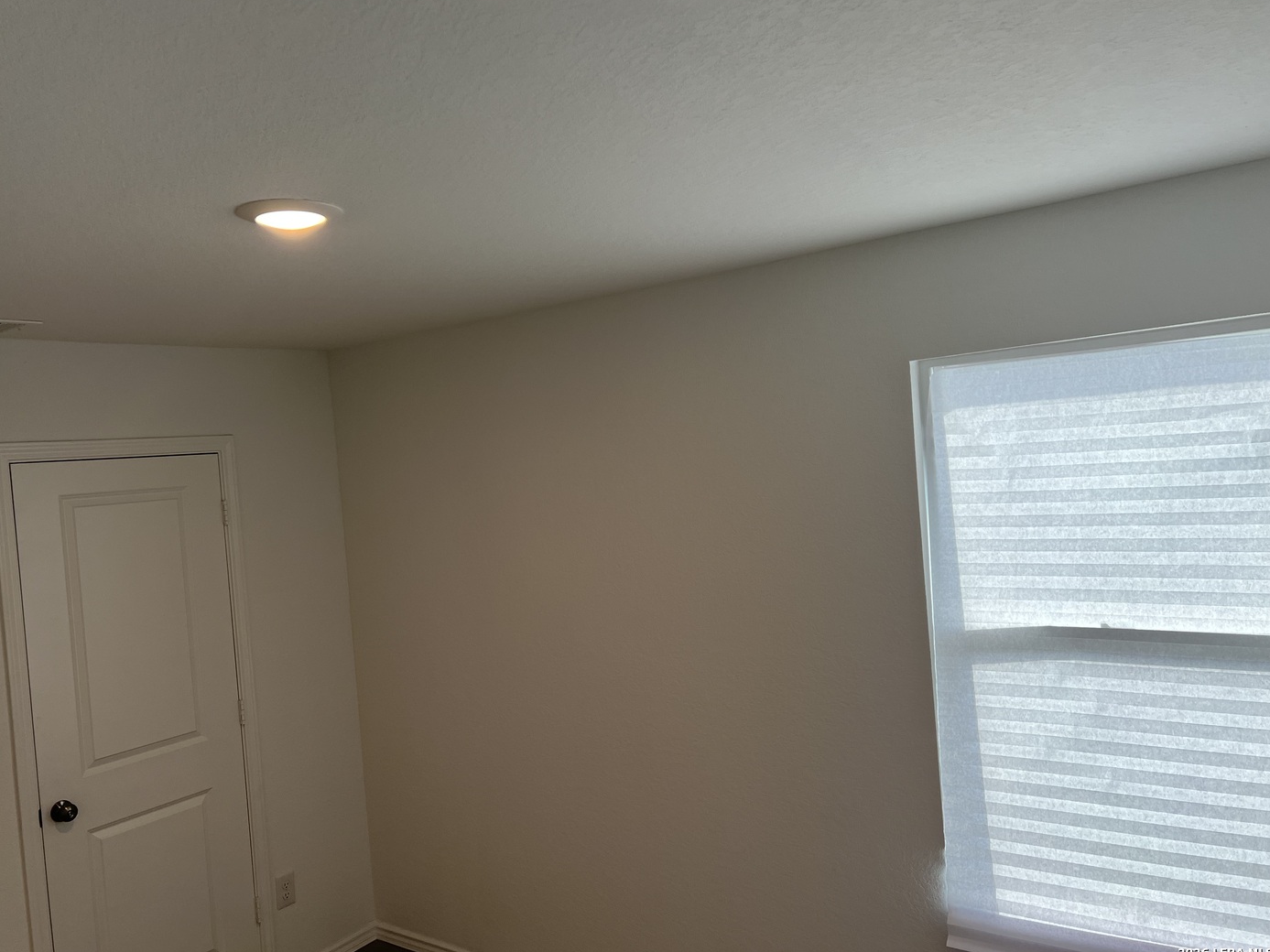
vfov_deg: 51.3
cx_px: 615
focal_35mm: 27
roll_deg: +4.9
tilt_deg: -1.0
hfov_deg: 65.3
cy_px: 466
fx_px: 990
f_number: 1.5
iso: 50
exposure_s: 1/175
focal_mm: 5.7
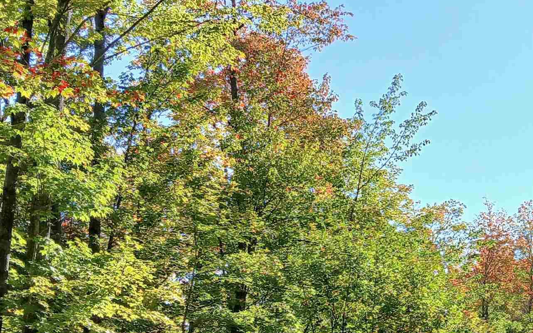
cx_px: 492
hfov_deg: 29.6
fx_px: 959
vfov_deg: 19.6
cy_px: 226
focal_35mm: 66
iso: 20
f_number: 1.8
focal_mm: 3.98
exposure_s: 1/446
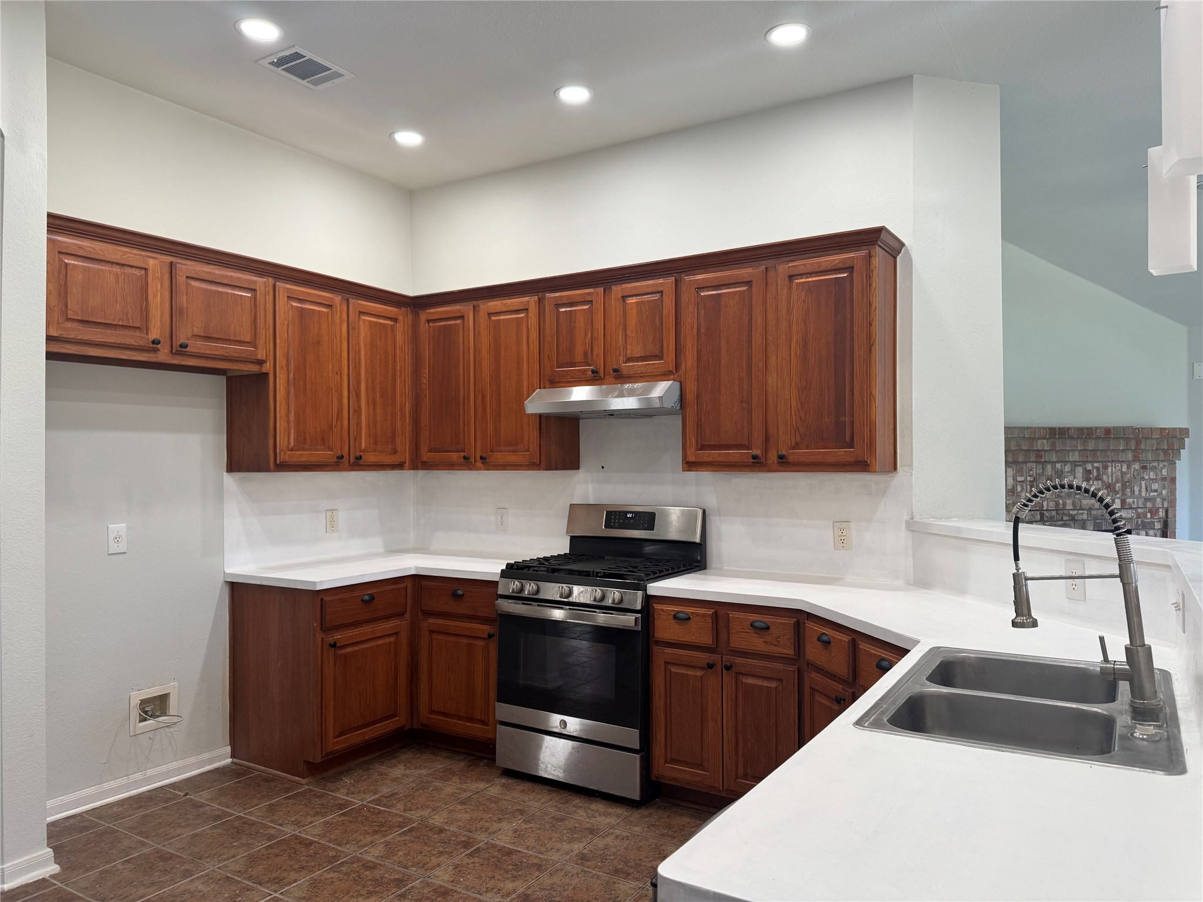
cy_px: 451
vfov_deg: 56.8
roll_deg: +0.1
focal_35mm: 24
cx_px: 602
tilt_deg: -0.4
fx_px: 834
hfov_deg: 71.6
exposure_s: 1/120
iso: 160
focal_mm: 6.76
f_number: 1.78
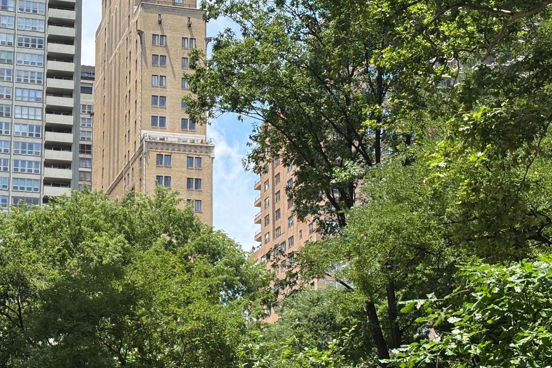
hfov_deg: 24.4
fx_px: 1273
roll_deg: -0.8
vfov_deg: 16.5
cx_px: 189
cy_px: 199
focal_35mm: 83
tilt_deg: +14.4
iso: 40
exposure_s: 1/1751
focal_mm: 5.96
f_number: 1.6
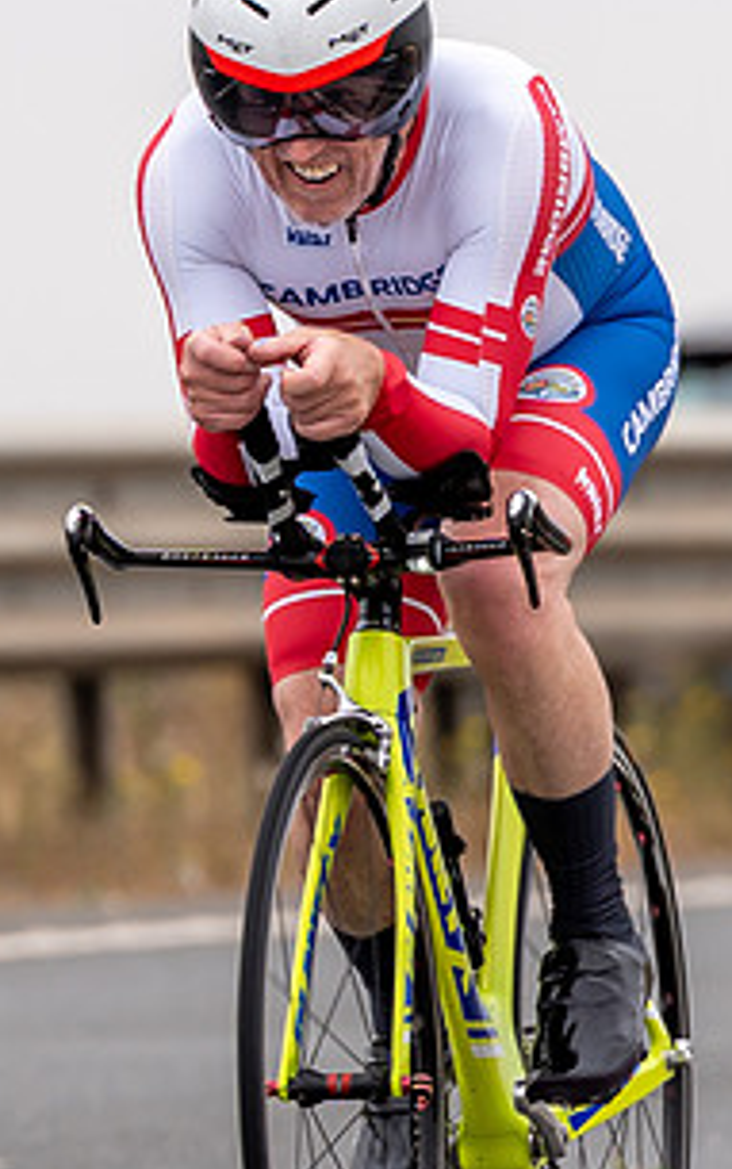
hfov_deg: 1.2
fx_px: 34774
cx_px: -32
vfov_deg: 1.9
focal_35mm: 1091
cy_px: 786
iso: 100
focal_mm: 200
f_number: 3.5
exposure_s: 1/800
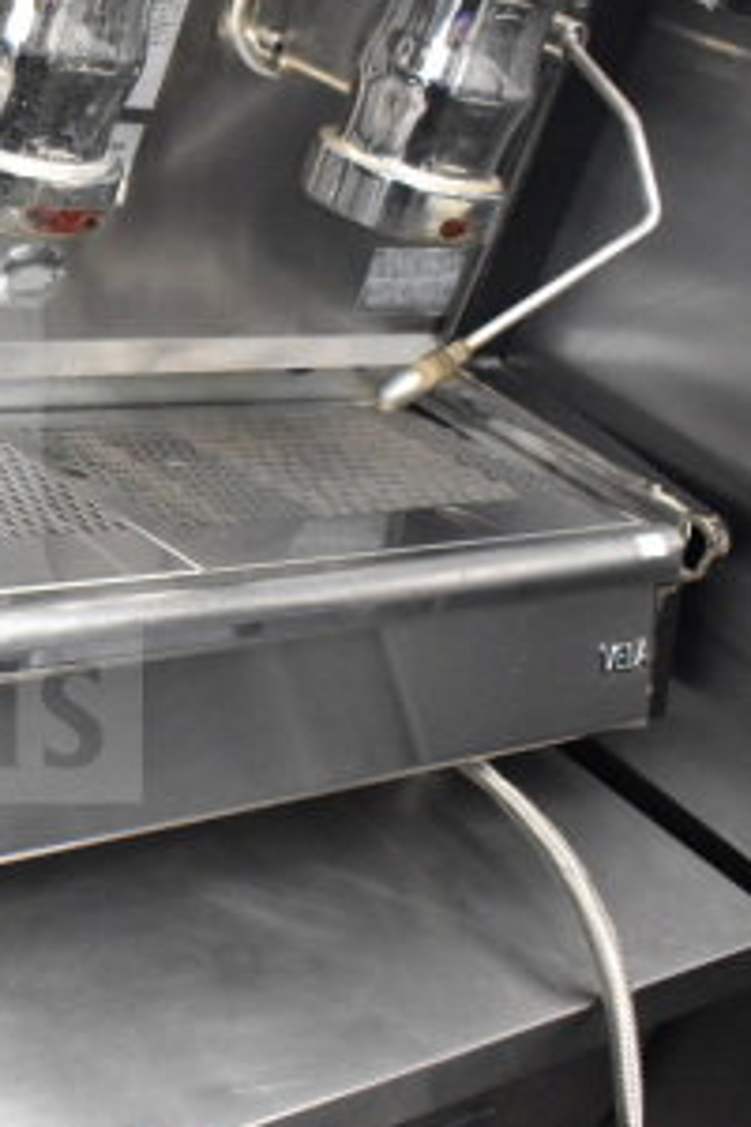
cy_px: 505
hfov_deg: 20.0
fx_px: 1909
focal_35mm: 61
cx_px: -282
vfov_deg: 32.9
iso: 6400
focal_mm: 20
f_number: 5
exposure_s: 1/100
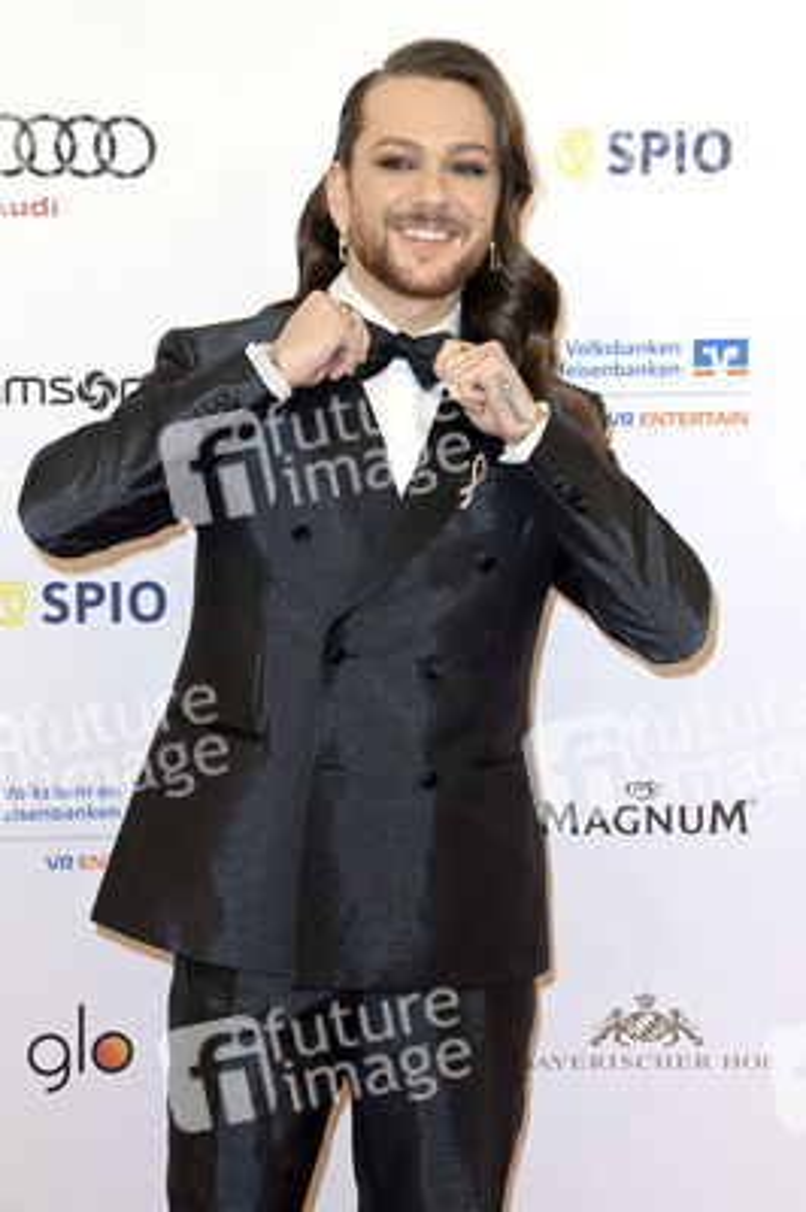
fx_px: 3095
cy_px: 606
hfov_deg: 14.8
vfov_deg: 22.2
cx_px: 403
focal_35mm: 92
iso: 400
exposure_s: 1/250
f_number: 6.3
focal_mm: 92
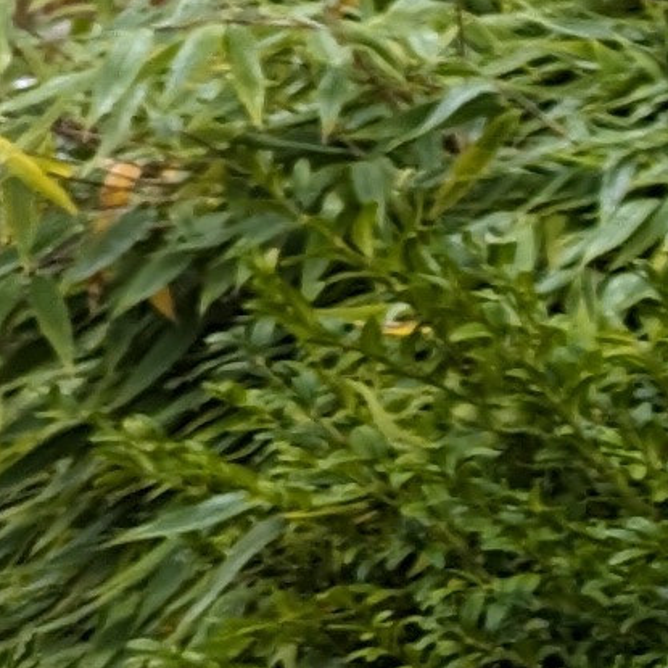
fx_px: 4563
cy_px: 283
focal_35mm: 209
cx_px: 2728
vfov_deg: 8.4
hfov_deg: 6.6
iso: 45
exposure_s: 1/298
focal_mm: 6.81
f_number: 1.85
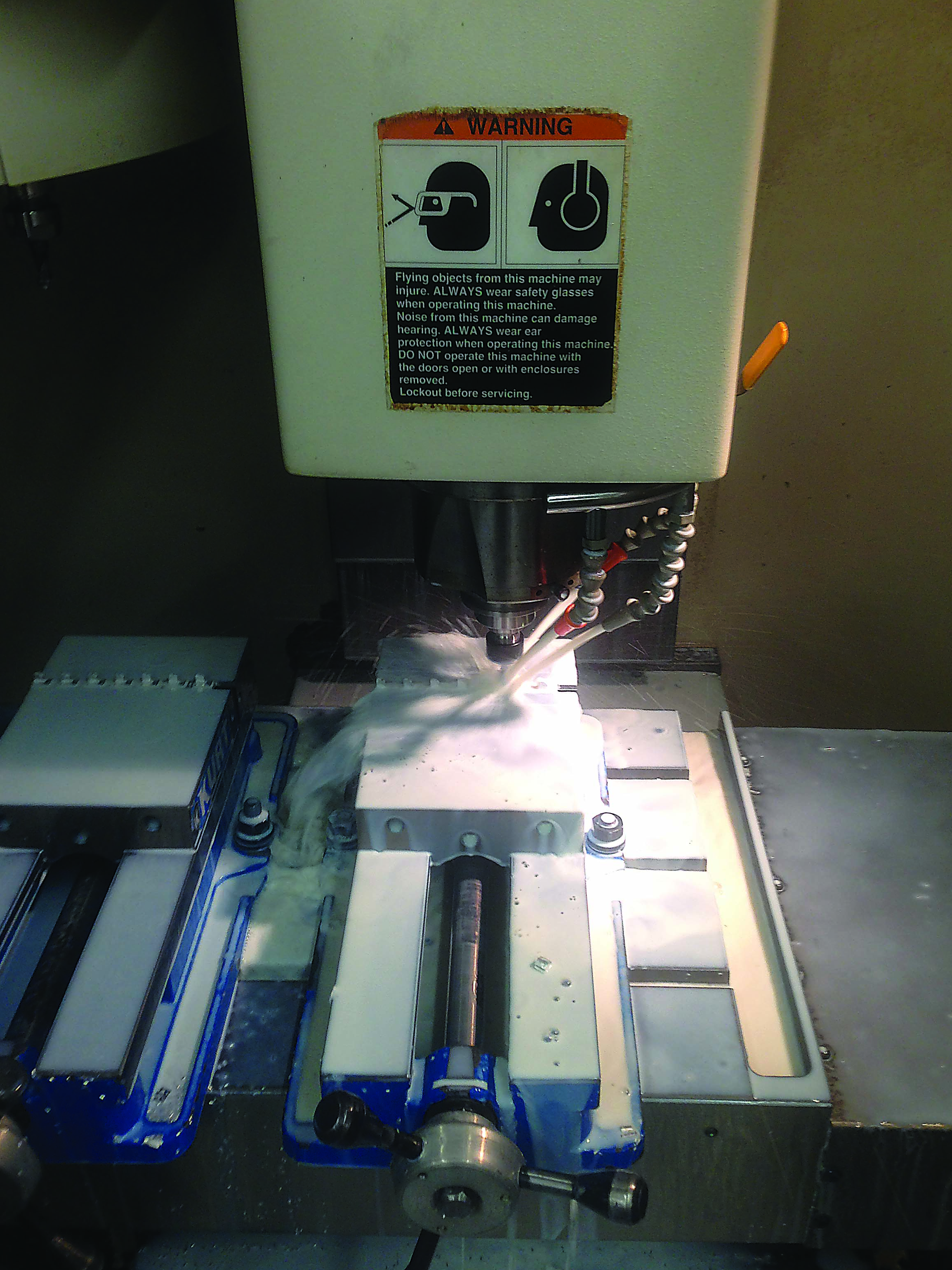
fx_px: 1283
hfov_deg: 40.7
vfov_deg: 52.6
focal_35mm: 35
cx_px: 478
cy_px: 608
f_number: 2.4
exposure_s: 1/40
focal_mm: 4.12
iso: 50
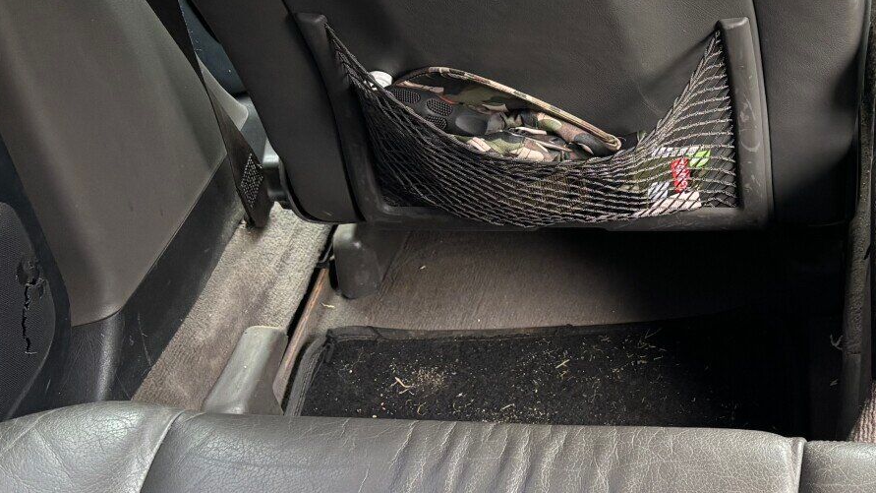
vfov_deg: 18.9
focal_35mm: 62
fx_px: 1440
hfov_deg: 31.3
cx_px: 876
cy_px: 1
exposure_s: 1/60
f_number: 1.6
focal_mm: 5.96
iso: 160
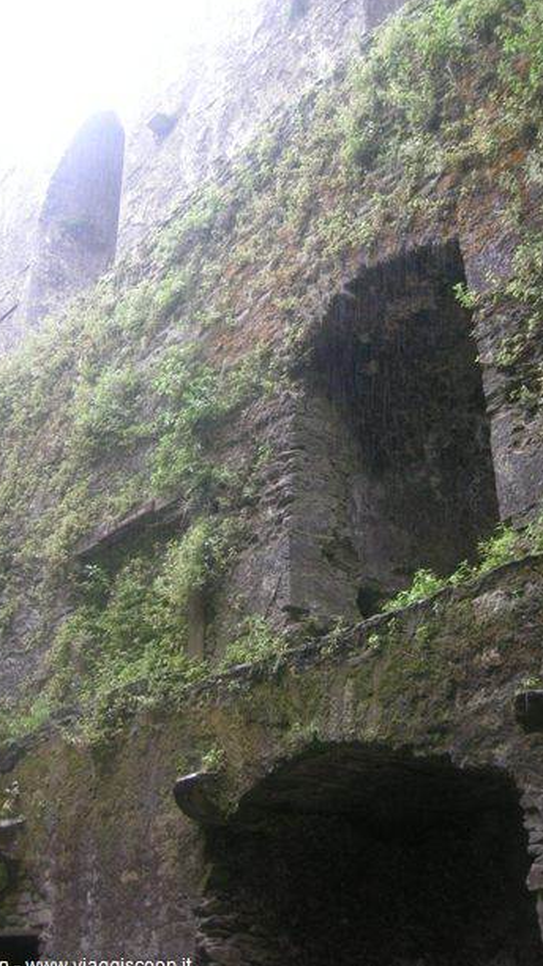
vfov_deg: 49.4
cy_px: 472
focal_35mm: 41
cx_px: 303
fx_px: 1050
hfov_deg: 29.0
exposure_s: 1/49.6
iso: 189
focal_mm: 7.5
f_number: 2.7
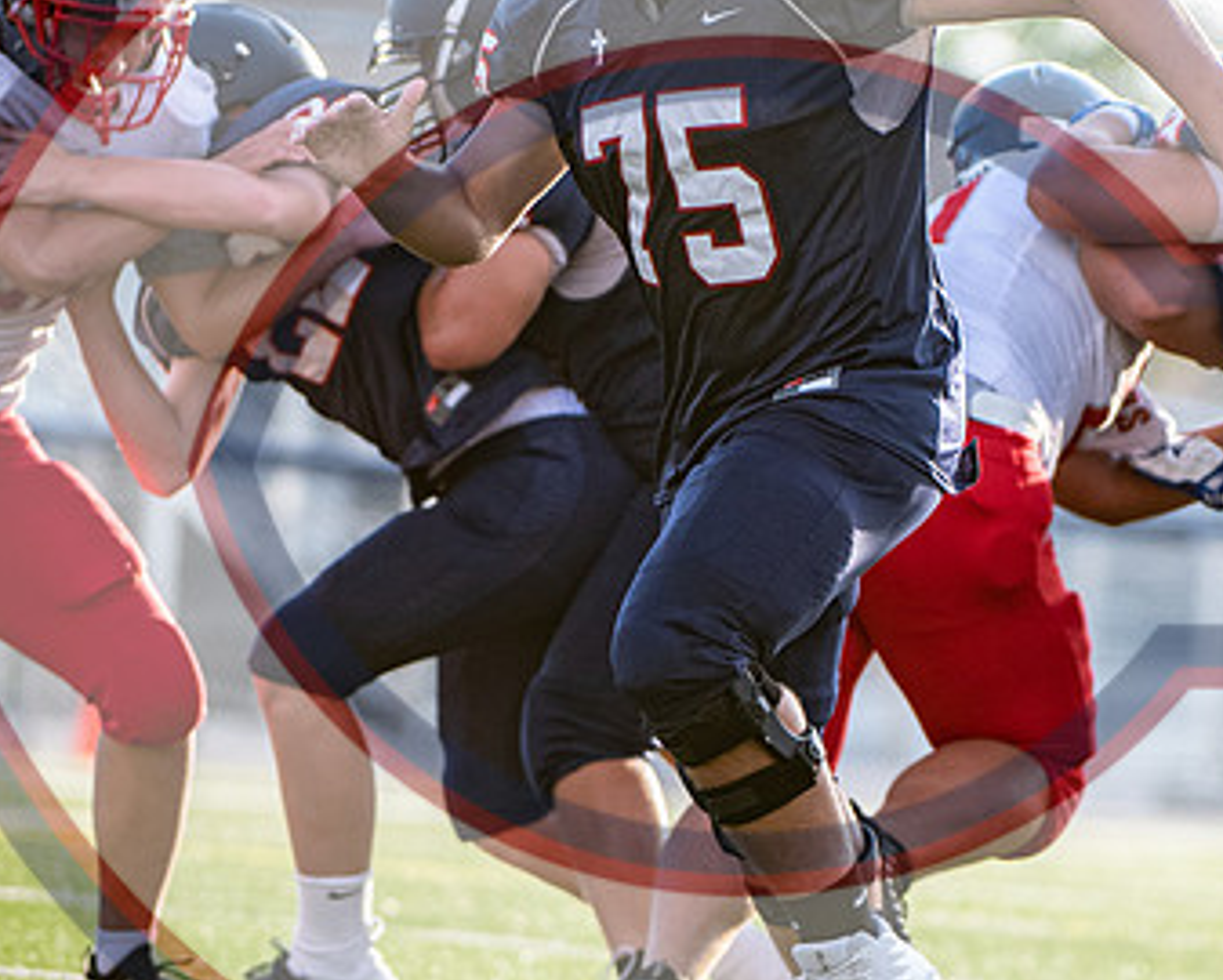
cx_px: 896
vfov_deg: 2.2
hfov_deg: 2.7
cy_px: 391
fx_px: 25750
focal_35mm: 711
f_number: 4
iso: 720
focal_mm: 260
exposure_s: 1/1000
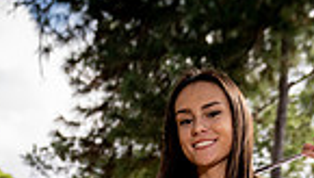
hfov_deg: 18.2
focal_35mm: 117
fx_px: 975
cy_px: 441
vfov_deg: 9.2
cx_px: 221
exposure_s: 1/250
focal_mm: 36
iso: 160
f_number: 4.5
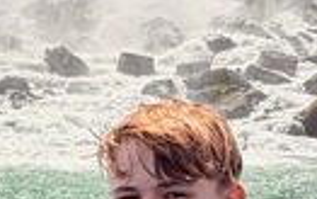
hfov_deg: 16.7
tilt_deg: -7.2
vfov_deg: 11.2
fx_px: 1003
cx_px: -123
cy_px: 211
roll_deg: +0.8
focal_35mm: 116
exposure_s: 1/1211
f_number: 2.2
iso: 20
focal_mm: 2.22
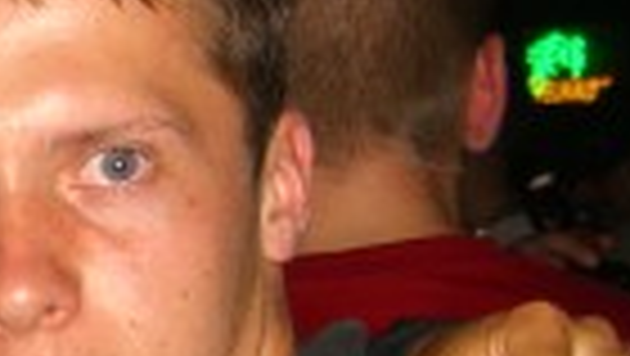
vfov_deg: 6.8
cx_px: -261
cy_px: 532
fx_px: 2959
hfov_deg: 11.7
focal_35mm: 177
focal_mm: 7.9
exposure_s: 1/60
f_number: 2.8
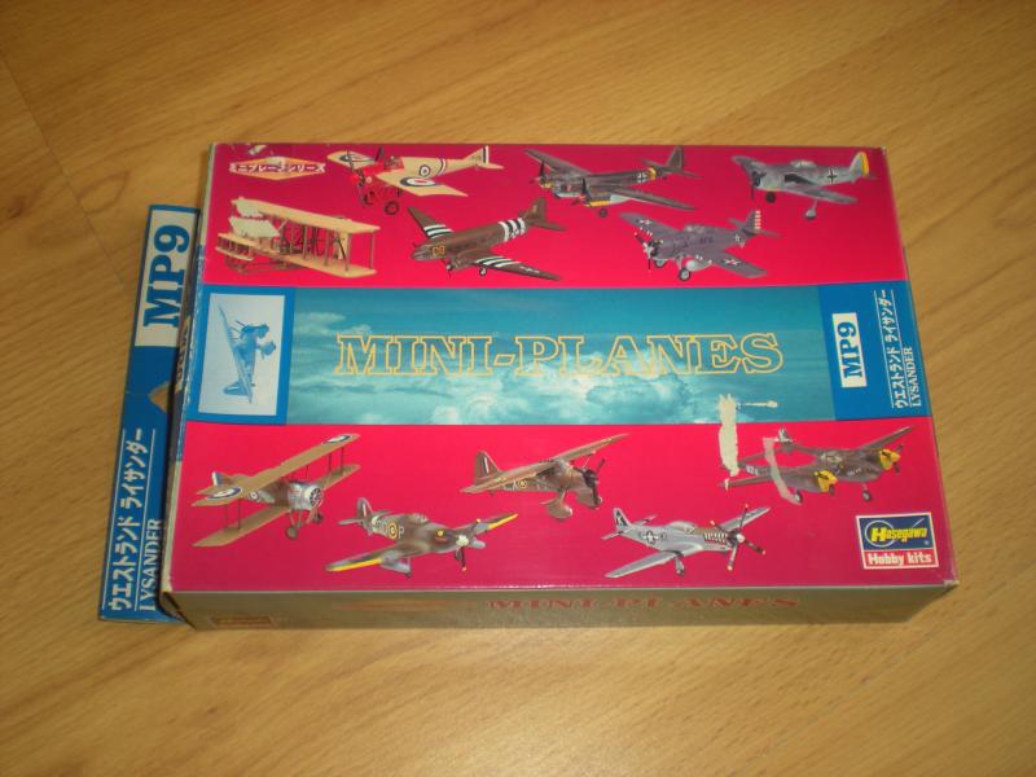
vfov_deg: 37.7
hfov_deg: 49.0
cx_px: 518
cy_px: 388
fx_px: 1137
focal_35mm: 38
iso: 64
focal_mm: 6.3
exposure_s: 1/60.1
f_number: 3.1
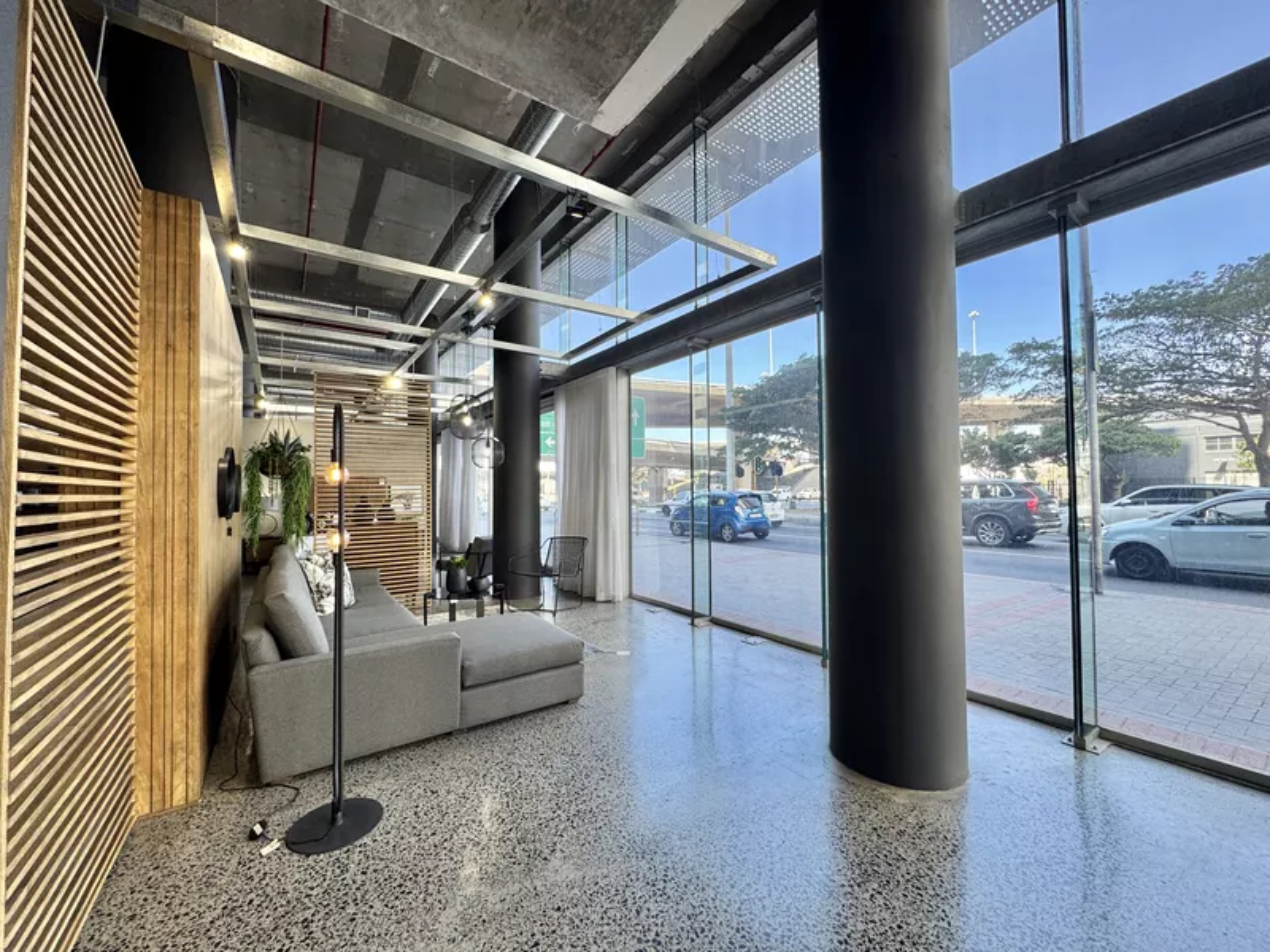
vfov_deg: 85.7
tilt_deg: +1.9
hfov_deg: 102.1
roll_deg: -0.2
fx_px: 514
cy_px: 476
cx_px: 635
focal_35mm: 14
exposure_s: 1/100
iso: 50
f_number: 2.2
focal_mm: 2.22
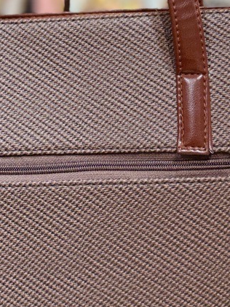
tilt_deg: -7.2
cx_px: 79
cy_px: 19
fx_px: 646
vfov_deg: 25.7
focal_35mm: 73
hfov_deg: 20.1
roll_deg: -0.1
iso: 80
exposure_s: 1/100
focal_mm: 6.76
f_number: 1.78
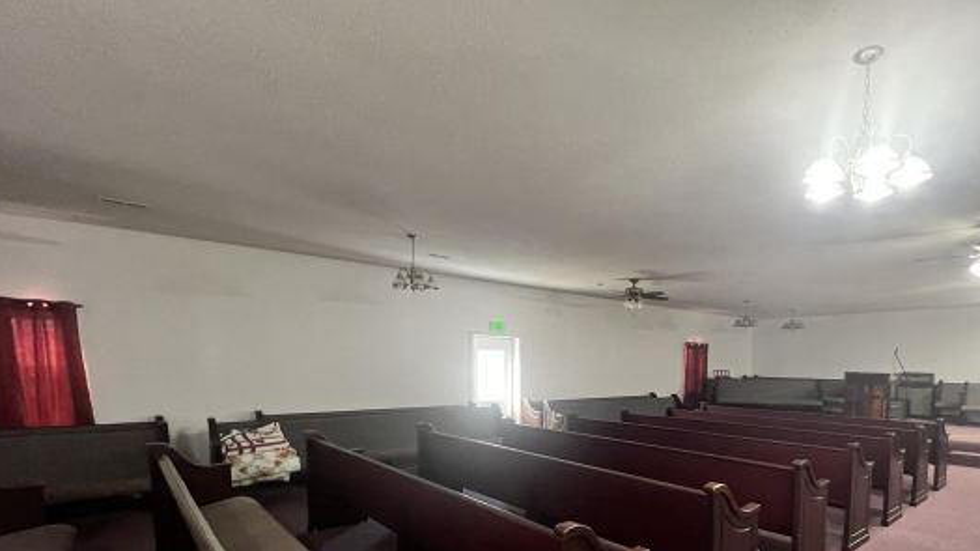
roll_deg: -0.6
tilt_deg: -6.2
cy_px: 407
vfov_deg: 58.1
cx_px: 604
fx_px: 468
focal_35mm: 18
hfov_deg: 91.1
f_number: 1.8
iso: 500
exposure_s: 1/60
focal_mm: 1.57
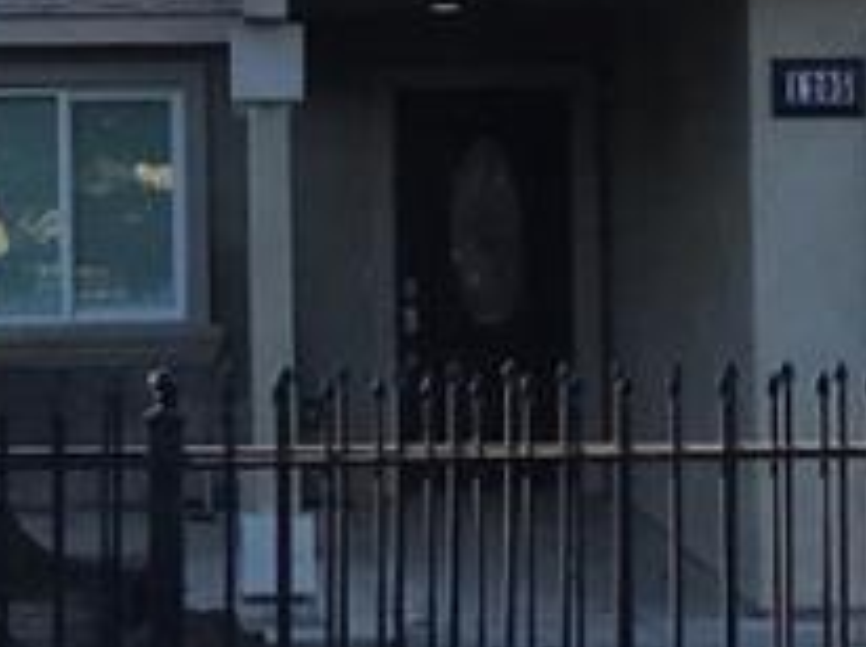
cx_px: 471
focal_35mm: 204
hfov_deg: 9.7
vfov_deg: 7.3
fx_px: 5098
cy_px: 118
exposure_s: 1/1140
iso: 20
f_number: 1.8
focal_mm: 3.99
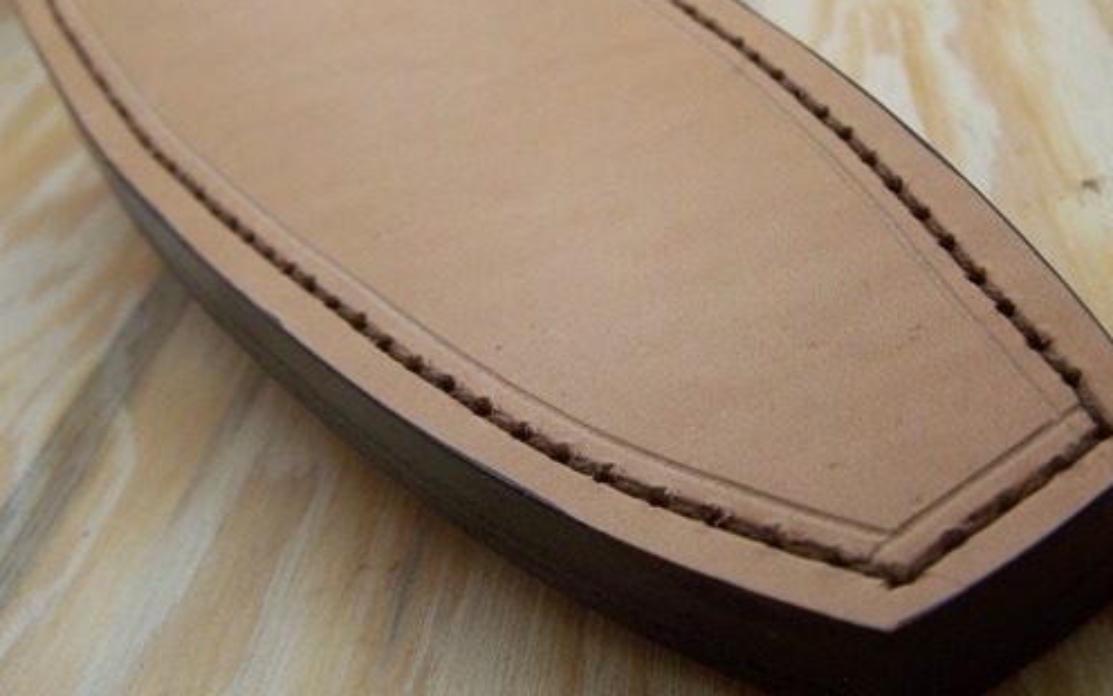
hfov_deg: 38.9
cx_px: 592
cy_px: 265
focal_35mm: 52
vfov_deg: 24.8
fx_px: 1577
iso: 80
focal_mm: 6.3
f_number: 2.8
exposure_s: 1/250
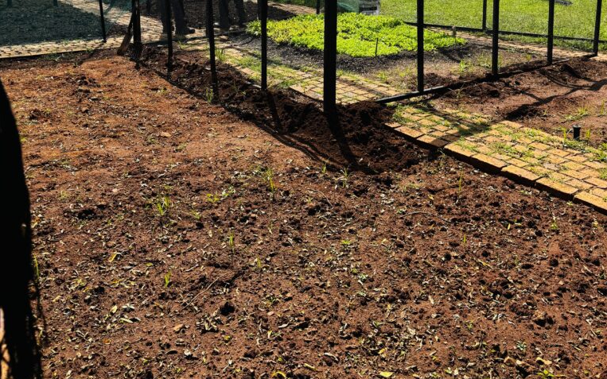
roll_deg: +2.1
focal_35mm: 37
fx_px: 612
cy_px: 13
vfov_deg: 32.1
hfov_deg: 52.7
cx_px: 305
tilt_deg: -7.5
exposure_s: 1/3413
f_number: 1.6
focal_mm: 5.96
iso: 50
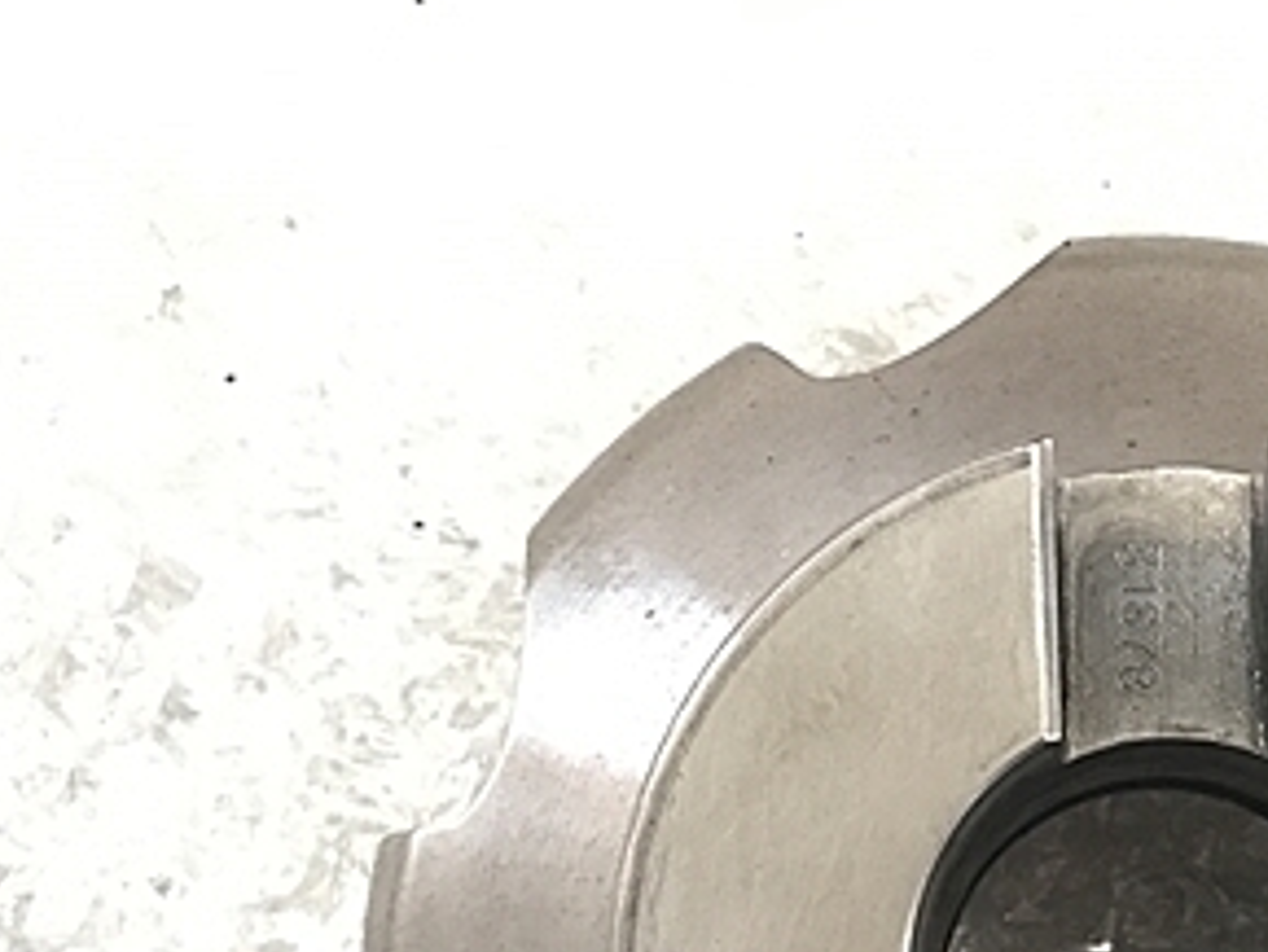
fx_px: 2272
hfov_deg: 29.7
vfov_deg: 22.7
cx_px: 1176
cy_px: 974
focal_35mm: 62
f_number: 1.8
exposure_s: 1/30
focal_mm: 3.99
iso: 32
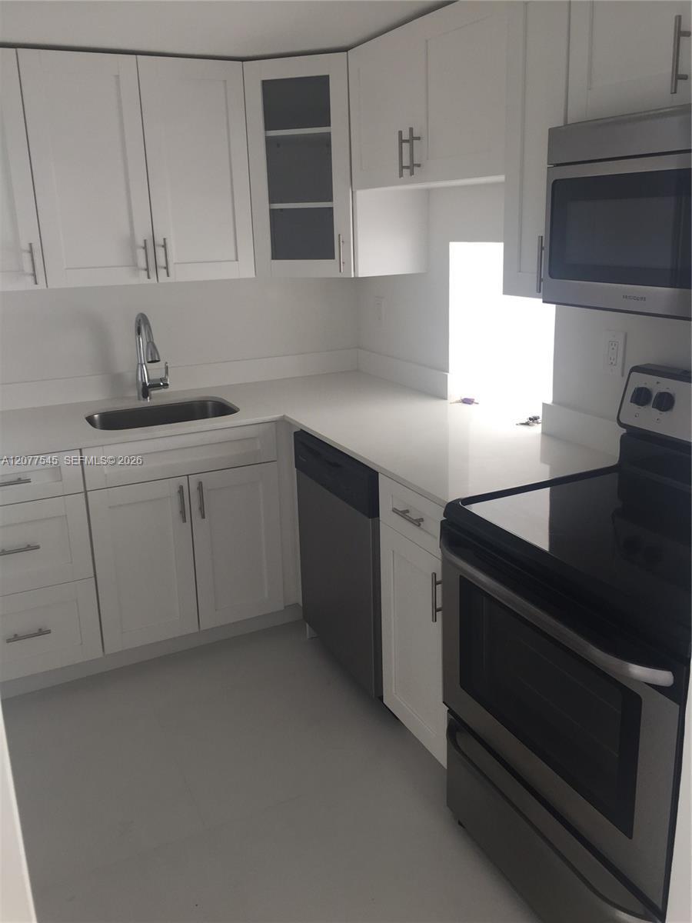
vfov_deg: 61.7
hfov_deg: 48.2
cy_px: 462
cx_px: 346
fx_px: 773
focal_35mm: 29
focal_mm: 4.15
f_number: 2.2
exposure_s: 1/60
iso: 32
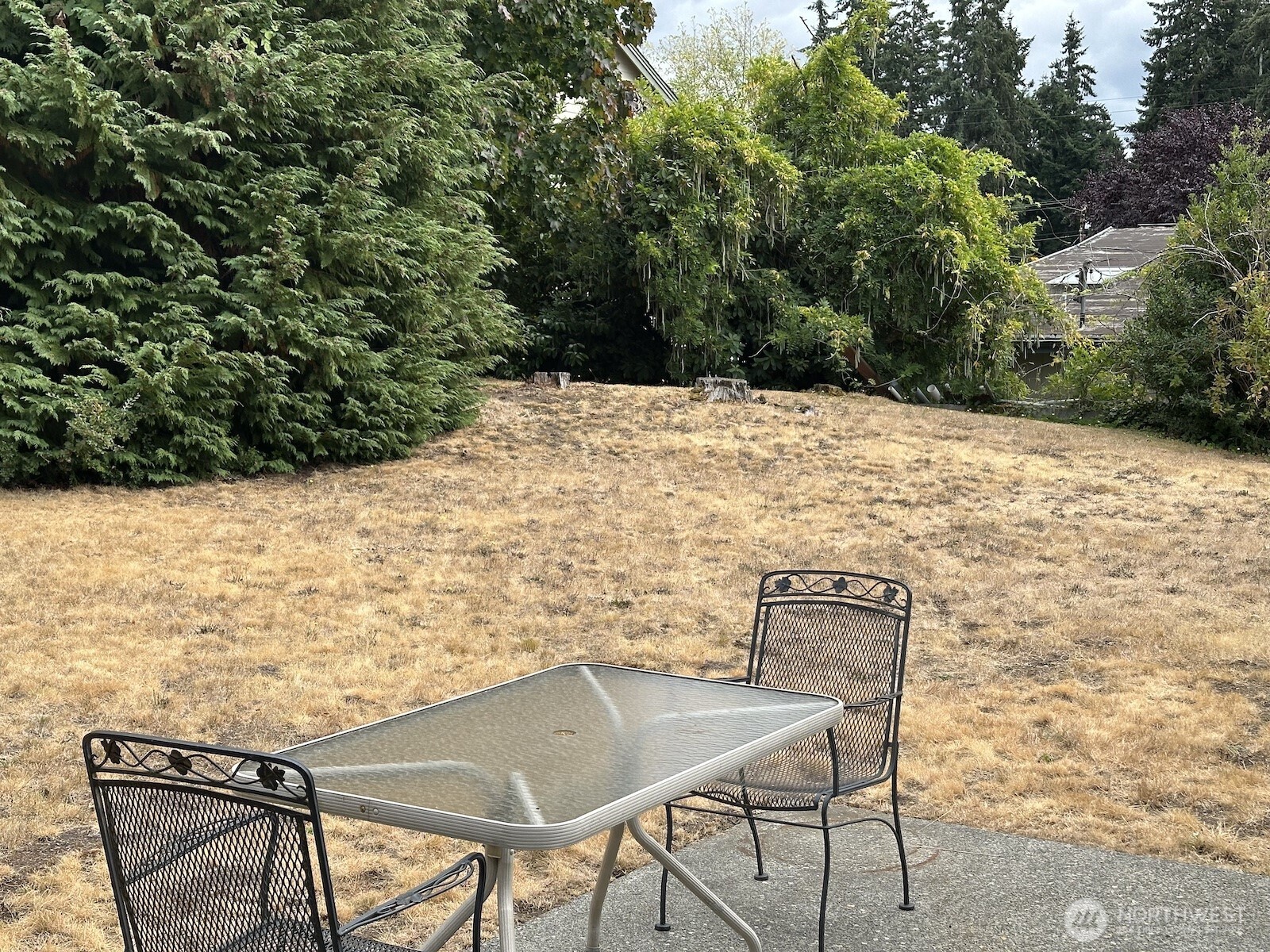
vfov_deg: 30.3
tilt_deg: -4.8
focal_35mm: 48
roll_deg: +0.3
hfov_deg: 39.7
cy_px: 476
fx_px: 1761
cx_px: 635
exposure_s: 1/1185
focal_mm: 6.86
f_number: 1.78
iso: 64
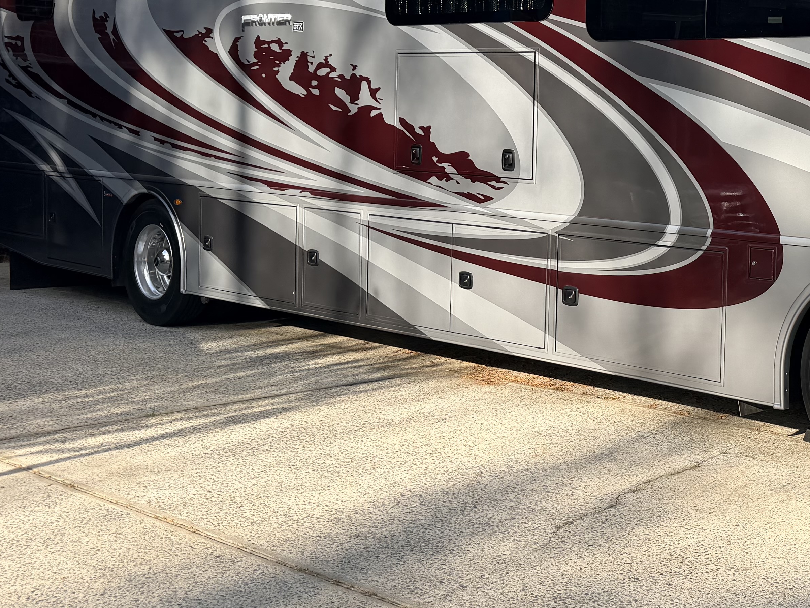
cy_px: 160
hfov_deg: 32.3
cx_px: 717
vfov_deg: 25.4
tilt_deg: -1.2
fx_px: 1334
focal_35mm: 57
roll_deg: -1.9
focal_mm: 6.76
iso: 80
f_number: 1.78
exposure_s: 1/1770
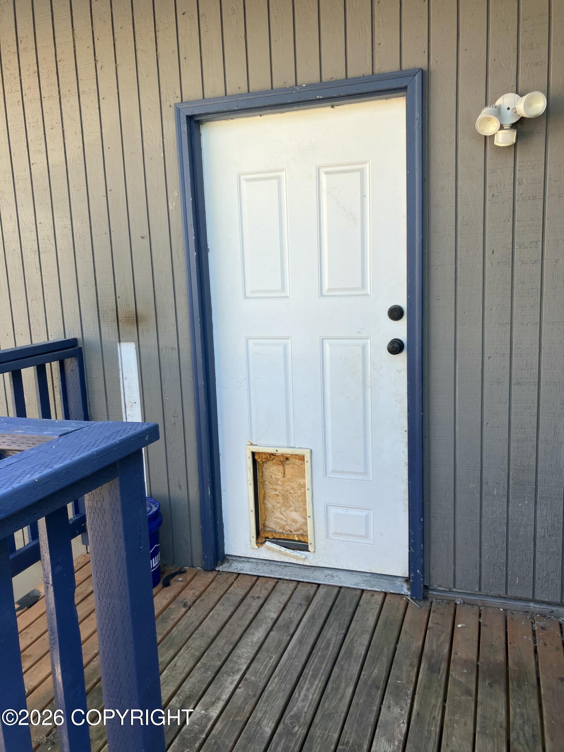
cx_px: 282
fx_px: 608
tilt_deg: -7.8
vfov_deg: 63.4
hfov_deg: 49.7
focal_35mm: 28
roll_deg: +1.5
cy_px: 376
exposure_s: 1/163
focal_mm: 3.99
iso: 25
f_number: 1.8
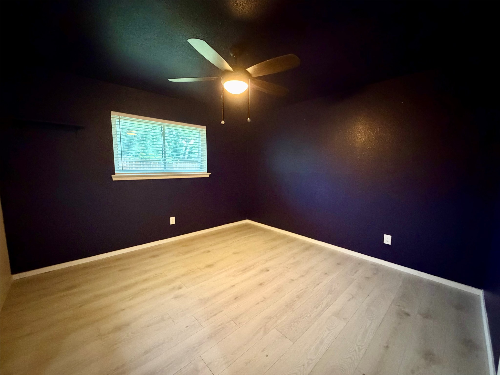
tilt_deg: -6.1
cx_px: 250
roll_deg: +0.2
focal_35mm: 14
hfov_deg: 102.1
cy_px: 188
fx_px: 202
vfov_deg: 85.7
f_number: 2.2
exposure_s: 1/60
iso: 1250
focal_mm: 2.22
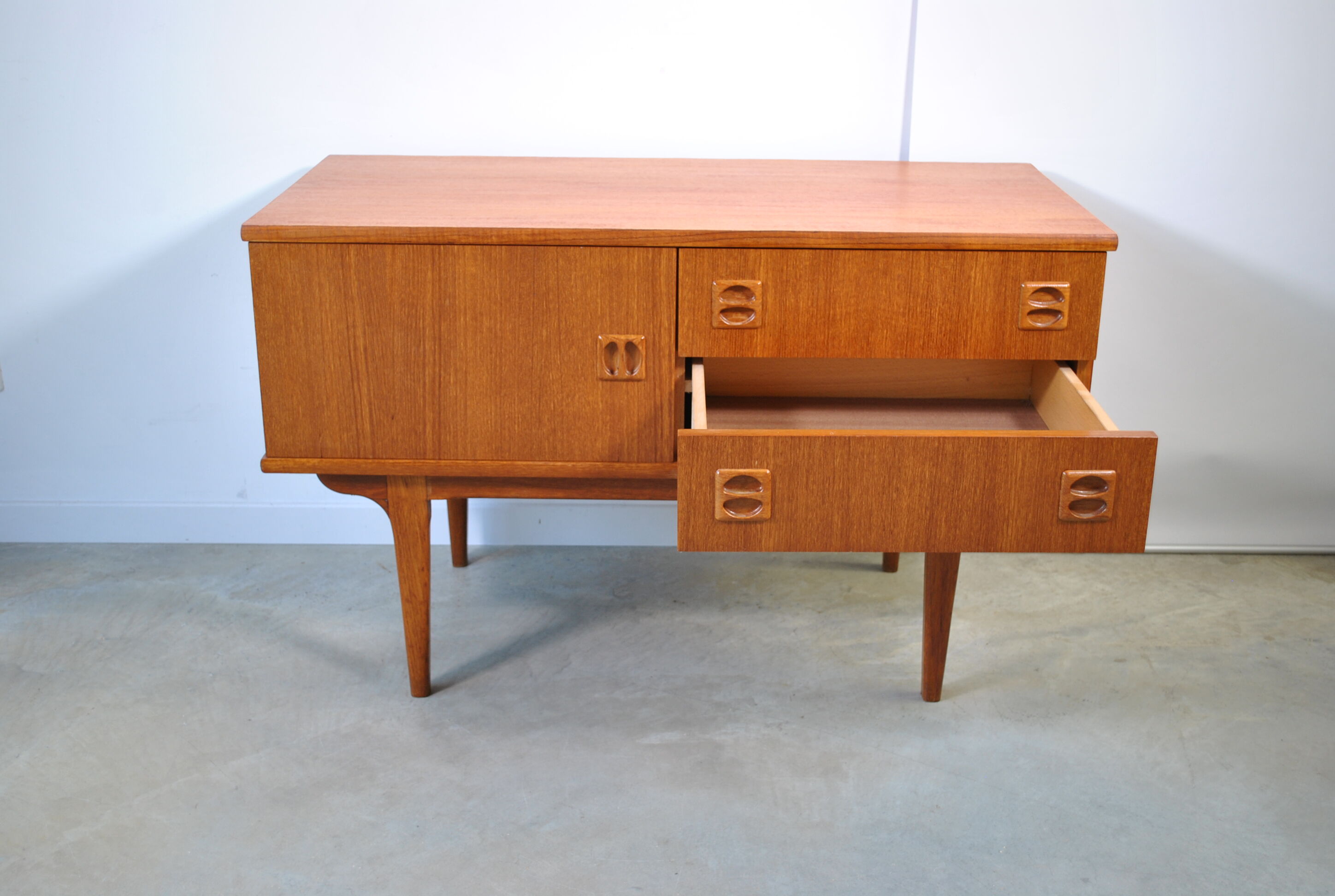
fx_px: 1449
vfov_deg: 34.4
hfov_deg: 49.5
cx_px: 668
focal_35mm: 39
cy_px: 448
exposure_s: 1/30
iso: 200
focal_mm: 26
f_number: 4.5
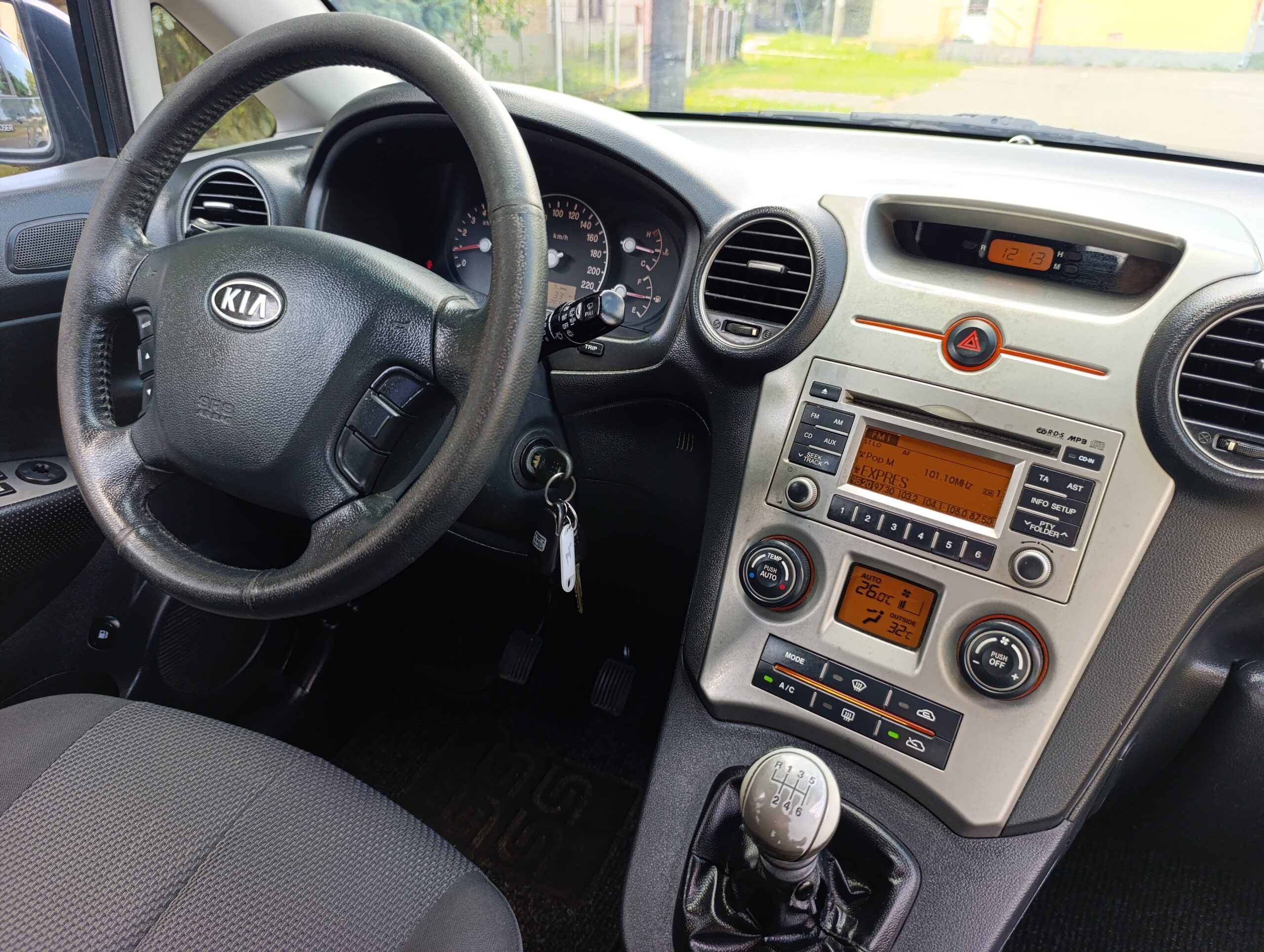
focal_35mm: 23
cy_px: 476
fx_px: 841
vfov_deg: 59.0
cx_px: 632
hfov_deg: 73.8
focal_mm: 6.14
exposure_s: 1/100
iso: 200
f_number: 1.6
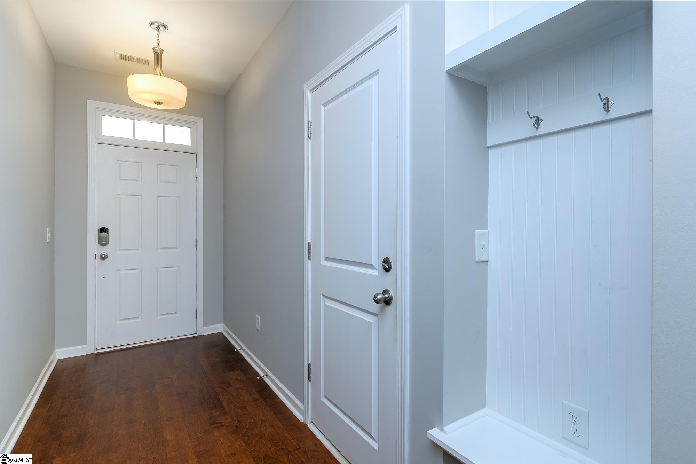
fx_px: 309
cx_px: 348
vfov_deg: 73.7
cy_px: 232
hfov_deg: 96.7
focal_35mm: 16
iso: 200
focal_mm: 11
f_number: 7.1
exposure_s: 1/10
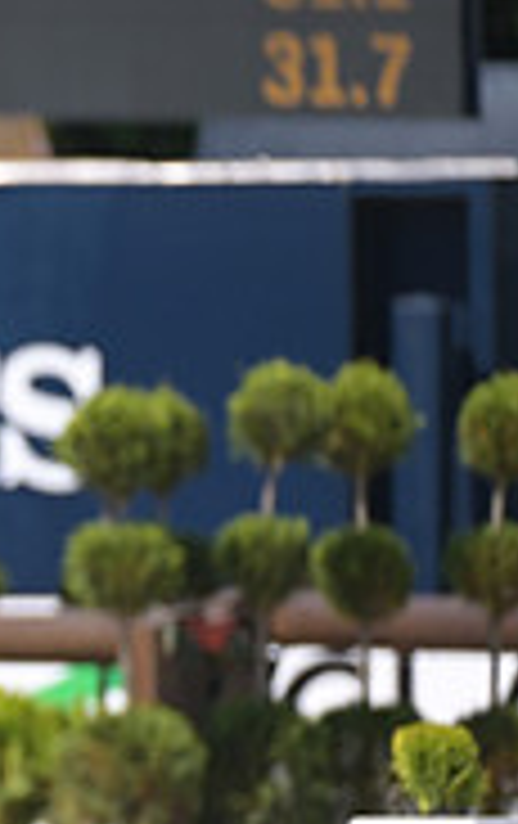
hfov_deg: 1.1
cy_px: 471
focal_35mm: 1160
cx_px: -730
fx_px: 26099
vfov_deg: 1.8
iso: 280
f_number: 5
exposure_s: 1/1250
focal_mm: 360
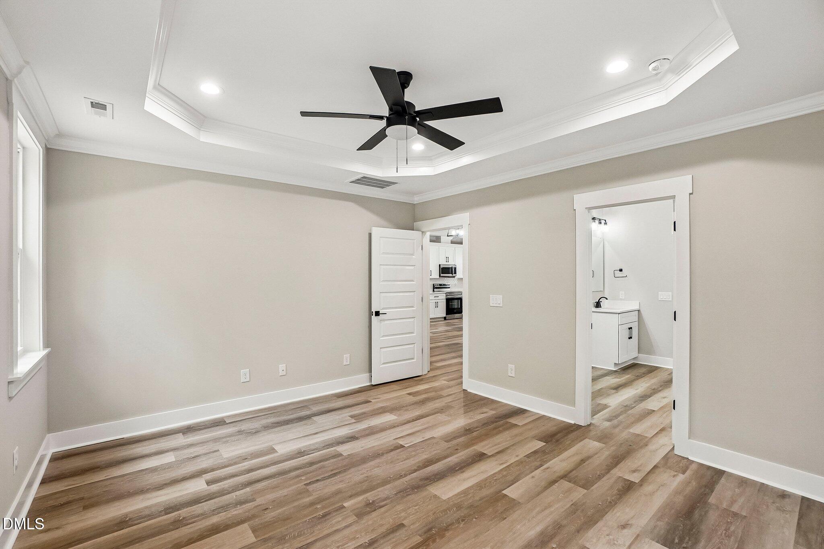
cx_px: 412
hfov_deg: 100.4
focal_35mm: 15
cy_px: 274
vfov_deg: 77.3
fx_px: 343
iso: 400
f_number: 8
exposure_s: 1/13
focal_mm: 10
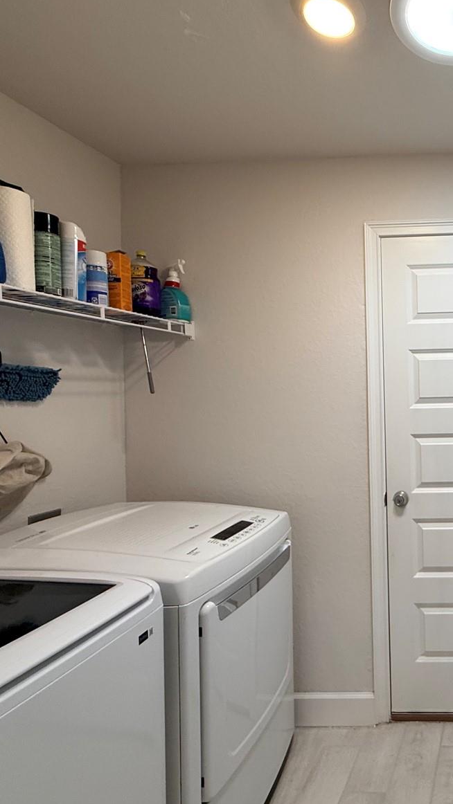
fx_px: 448
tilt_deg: -0.2
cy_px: 396
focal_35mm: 21
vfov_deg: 83.8
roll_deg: +0.8
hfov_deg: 43.0
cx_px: 488
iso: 100
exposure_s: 1/120
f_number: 2.2
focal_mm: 2.22
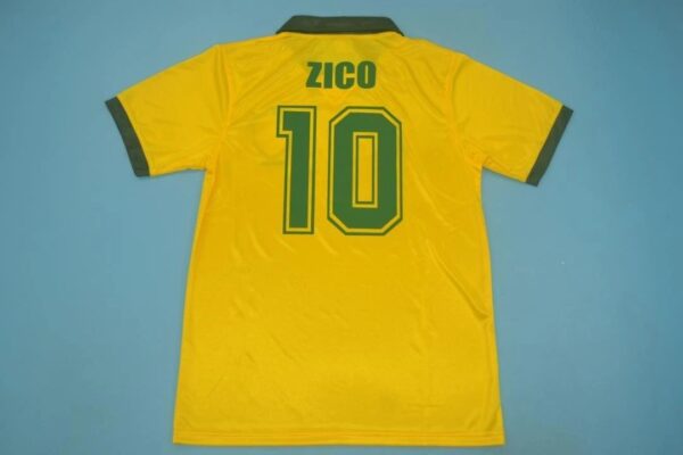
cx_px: 342
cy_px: 228
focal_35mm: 30
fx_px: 569
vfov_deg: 43.6
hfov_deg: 61.9
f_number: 4
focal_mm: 20
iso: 200
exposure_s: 1/200
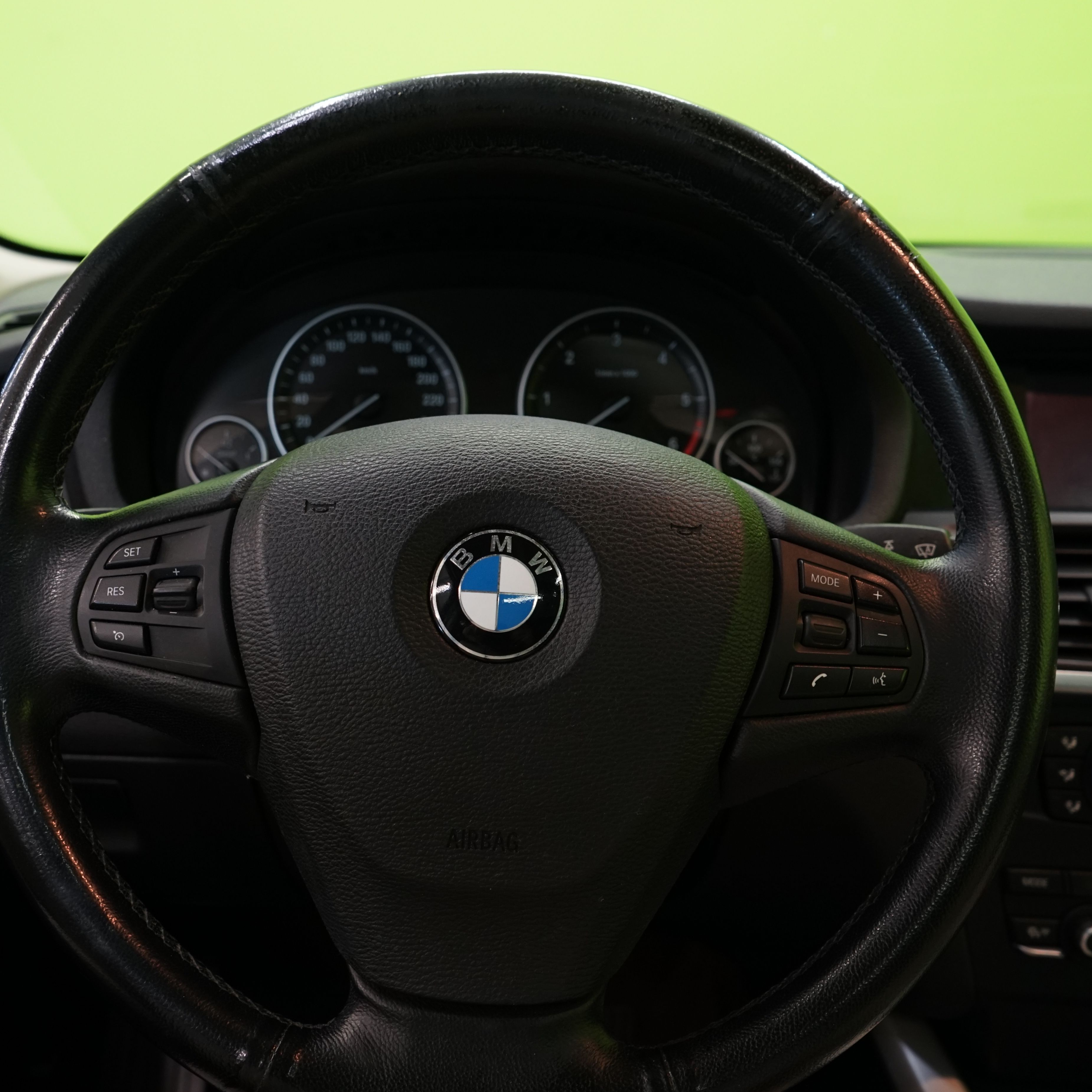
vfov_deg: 41.8
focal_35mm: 40
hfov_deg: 41.8
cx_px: 489
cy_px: 581
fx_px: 1428
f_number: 5
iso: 800
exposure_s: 1/20
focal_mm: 29
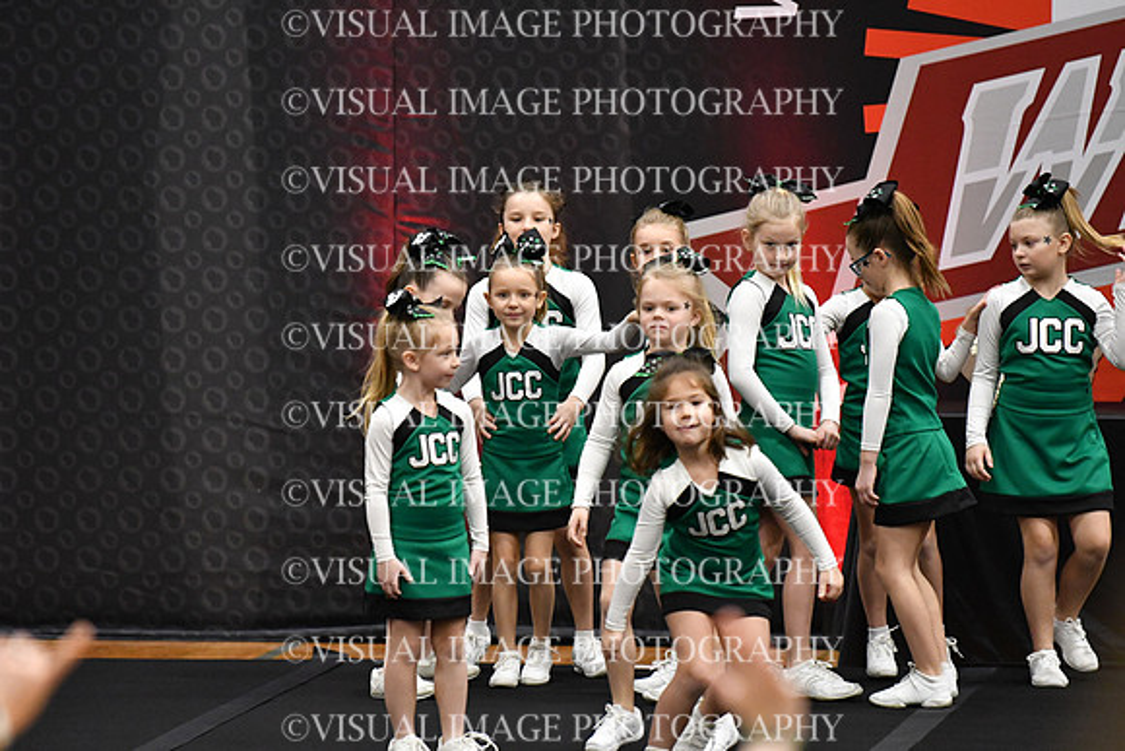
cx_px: 562
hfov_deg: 7.2
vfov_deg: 4.8
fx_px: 8908
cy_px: 376
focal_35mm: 285
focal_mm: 190
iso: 5000
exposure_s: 1/800
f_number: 2.8
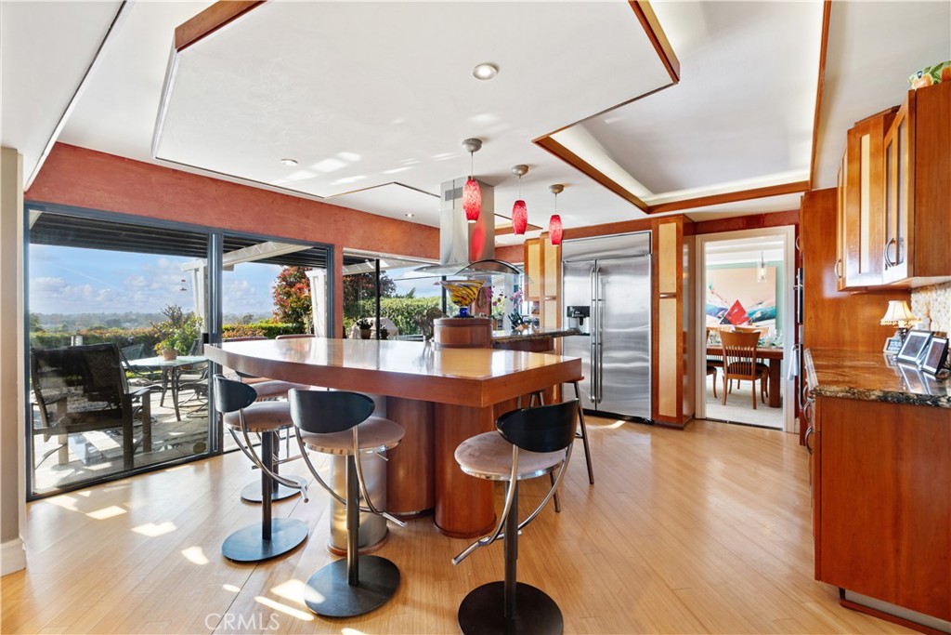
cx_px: 476
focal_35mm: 15
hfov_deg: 100.4
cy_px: 318
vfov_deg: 77.3
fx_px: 396
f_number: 8
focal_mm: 15
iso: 250
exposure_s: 1/50
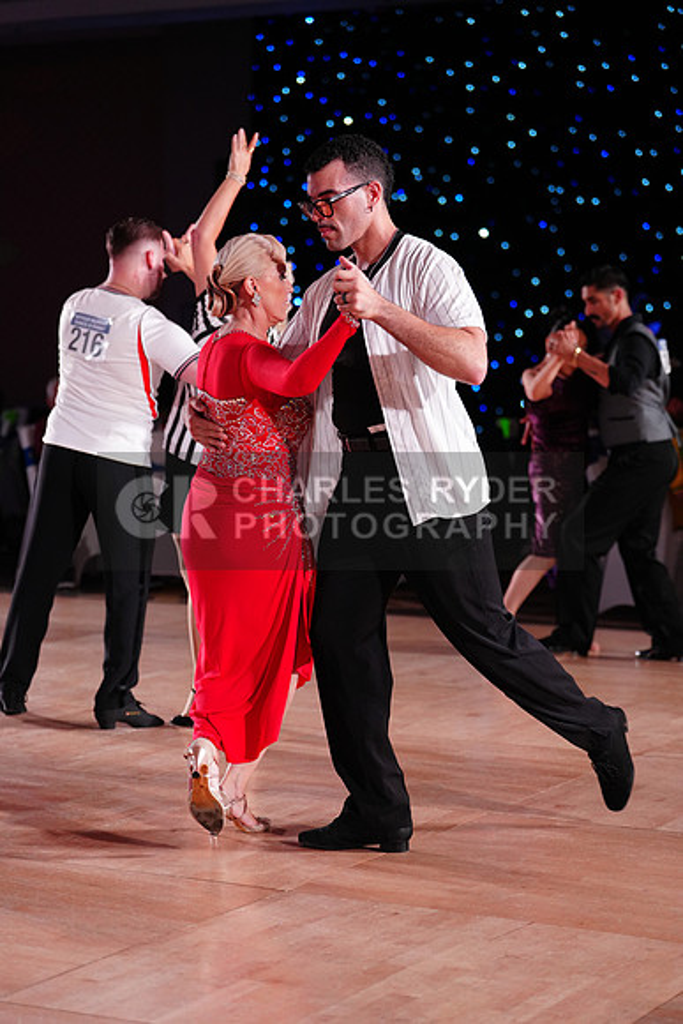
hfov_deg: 17.1
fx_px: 2275
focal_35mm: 80
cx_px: 342
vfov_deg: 25.4
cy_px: 512
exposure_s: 1/500
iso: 2000
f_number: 2.8
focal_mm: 80
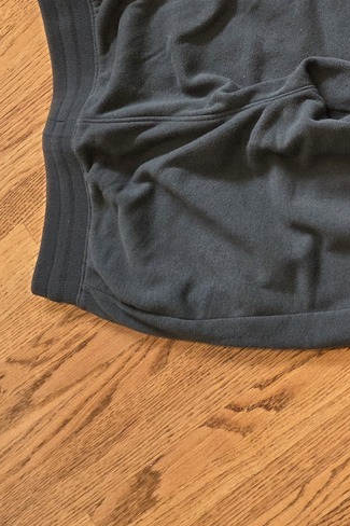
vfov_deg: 39.2
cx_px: 477
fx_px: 715
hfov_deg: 23.6
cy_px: 128
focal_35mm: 49
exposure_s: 1/120
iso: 320
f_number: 1.8
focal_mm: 5.4
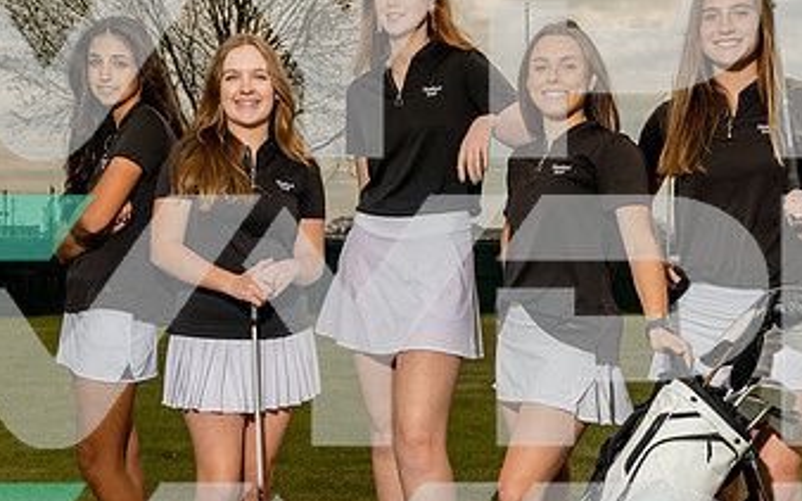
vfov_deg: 23.1
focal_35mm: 56
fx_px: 1224
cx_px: 451
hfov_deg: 36.2
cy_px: 322
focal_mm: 32
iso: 250
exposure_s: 1/250
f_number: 8
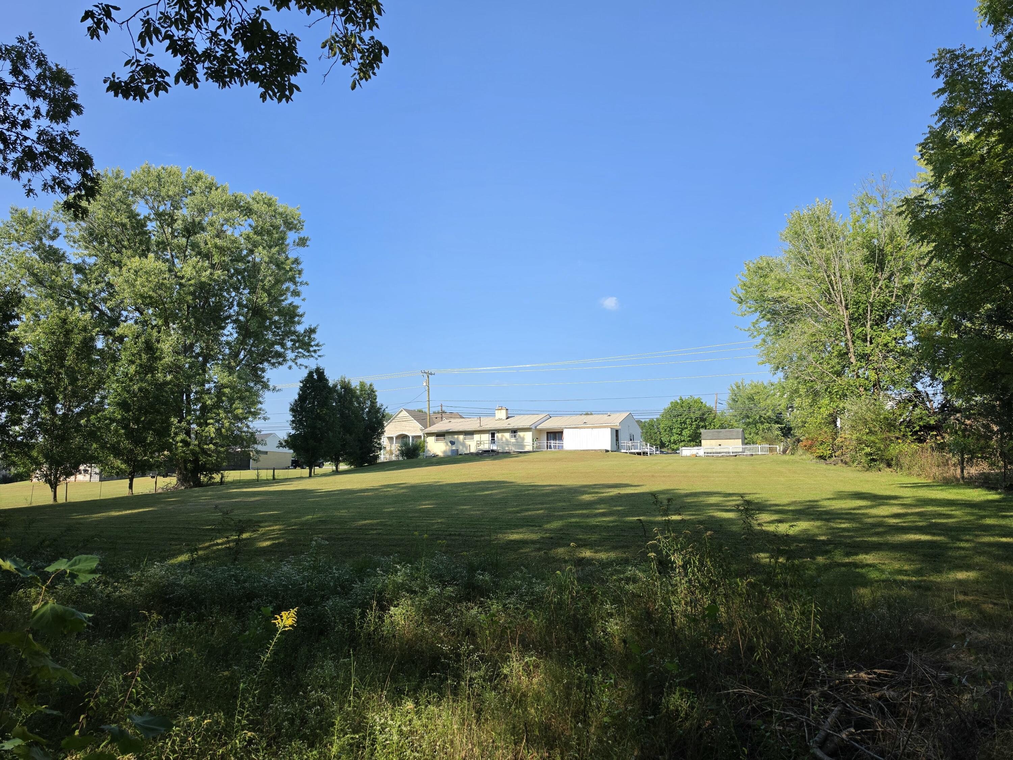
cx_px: 506
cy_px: 380
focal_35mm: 23
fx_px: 673
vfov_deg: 58.9
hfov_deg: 73.9
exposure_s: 1/3758
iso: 64
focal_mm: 6.5
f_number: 1.4
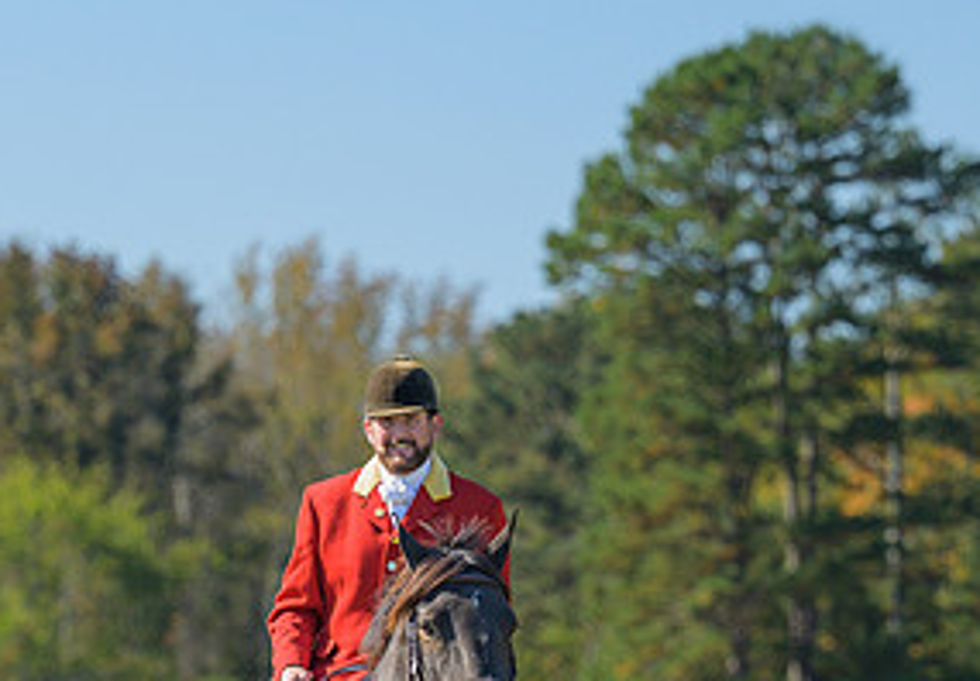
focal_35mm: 403
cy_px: 659
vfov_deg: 3.5
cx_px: 335
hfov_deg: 5.0
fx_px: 11114
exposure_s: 1/800
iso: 200
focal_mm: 160
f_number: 4
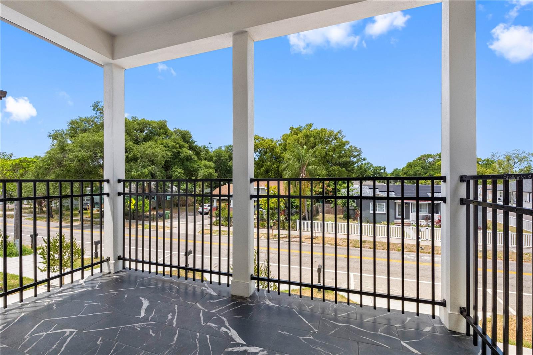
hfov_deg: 96.8
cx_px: 266
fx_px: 237
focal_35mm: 16
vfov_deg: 73.7
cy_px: 178
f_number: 11
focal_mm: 16
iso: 1600
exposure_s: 1/10000
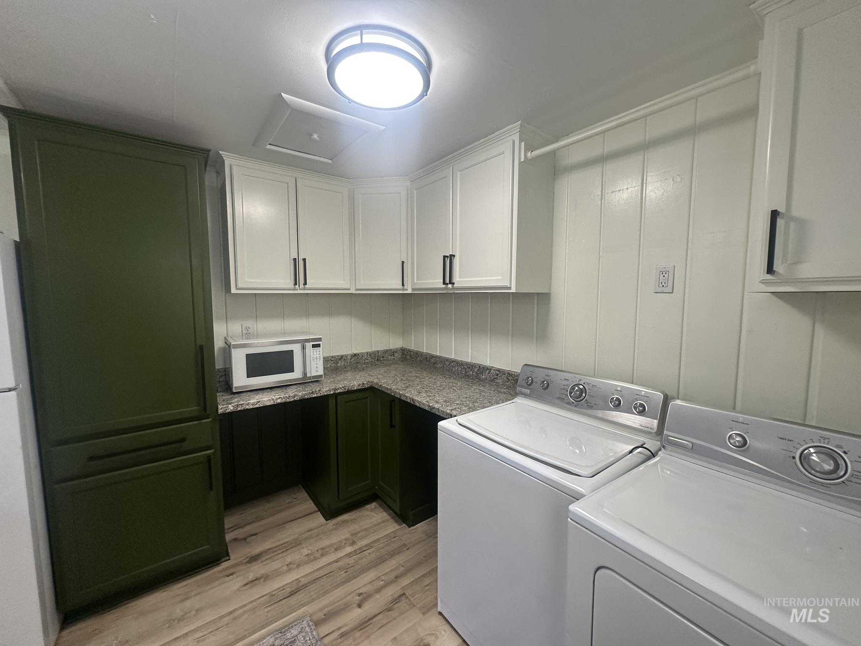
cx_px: 430
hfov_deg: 102.1
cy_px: 323
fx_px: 348
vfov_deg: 85.7
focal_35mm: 14
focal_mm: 2.22
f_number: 2.2
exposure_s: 1/120
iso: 200
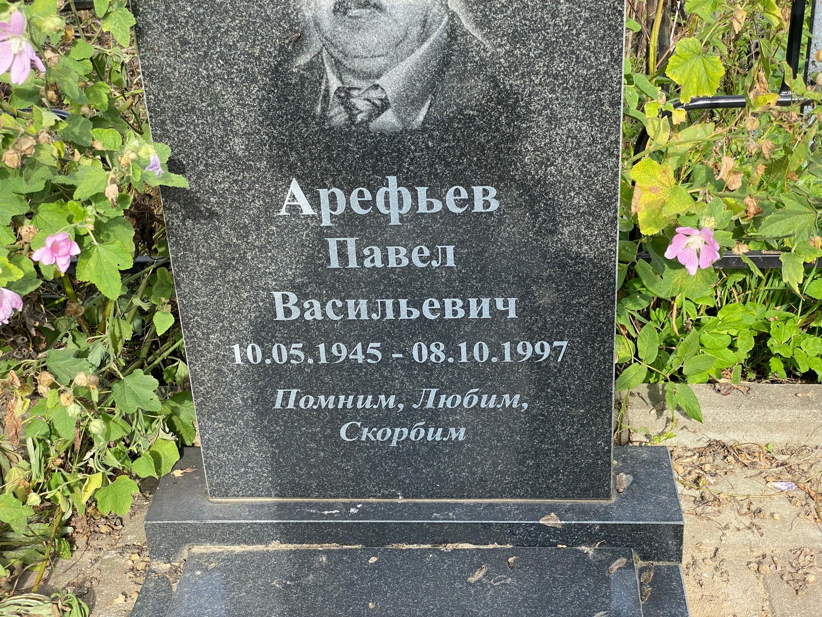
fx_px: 1235
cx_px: 411
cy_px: 308
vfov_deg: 28.0
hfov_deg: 36.8
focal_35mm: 52
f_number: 2
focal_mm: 6
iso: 20
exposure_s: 1/489
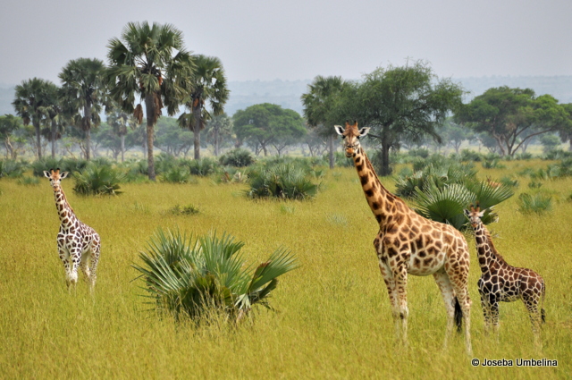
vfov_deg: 4.6
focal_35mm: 300
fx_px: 4761
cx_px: 286
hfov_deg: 6.9
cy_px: 190
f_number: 5.6
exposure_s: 1/1000
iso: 200
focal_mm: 200
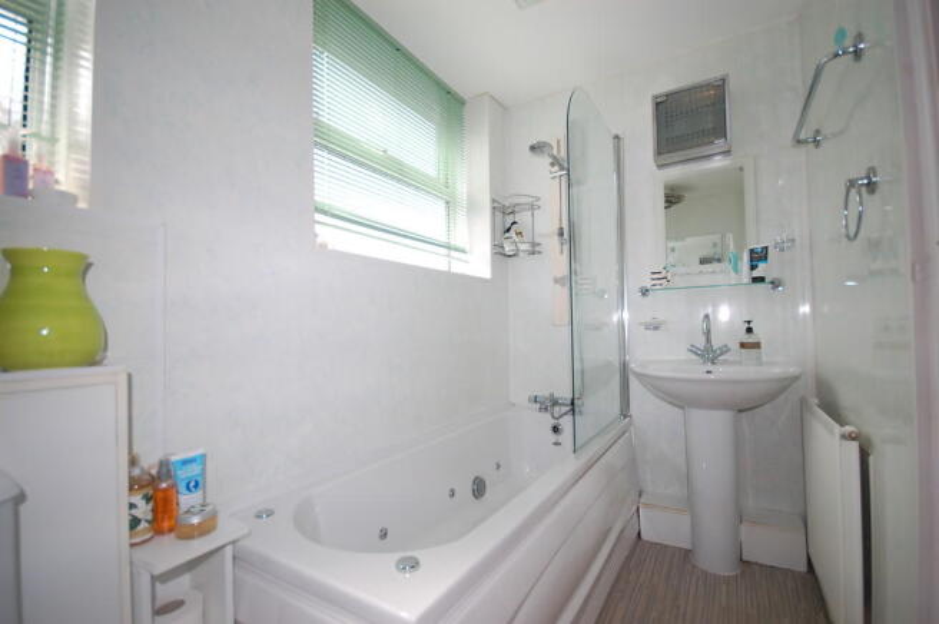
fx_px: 391
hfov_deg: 100.4
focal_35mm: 15
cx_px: 470
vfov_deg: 77.2
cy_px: 312
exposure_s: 1/125
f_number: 5.6
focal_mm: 10
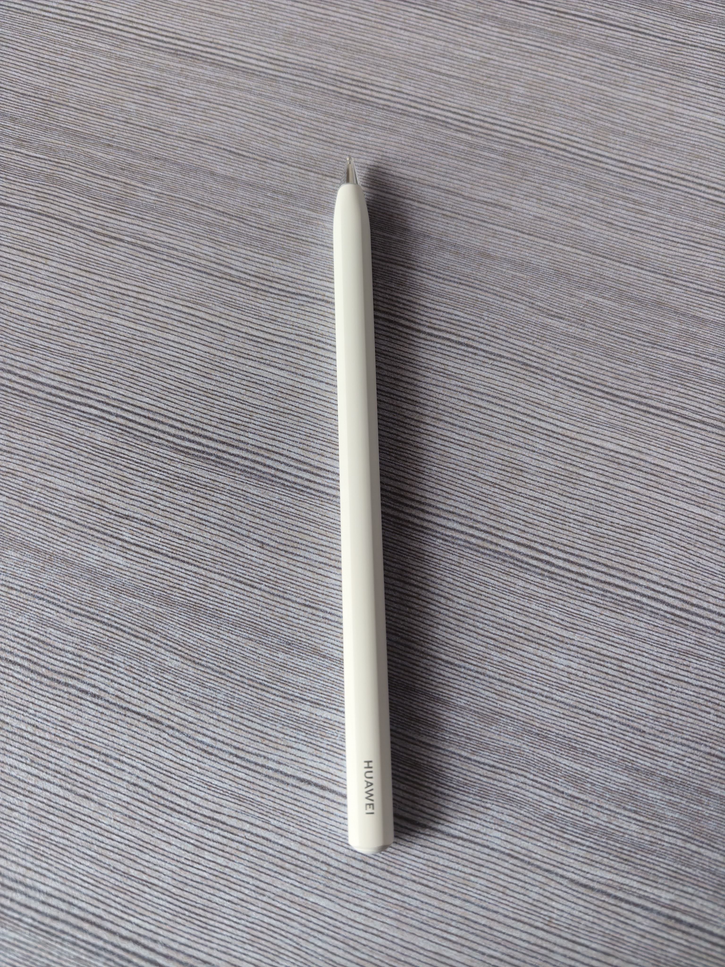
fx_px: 670
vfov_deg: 71.6
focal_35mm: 24
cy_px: 484
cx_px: 362
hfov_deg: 56.8
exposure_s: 1/50
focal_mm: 6.98
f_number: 2
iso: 125
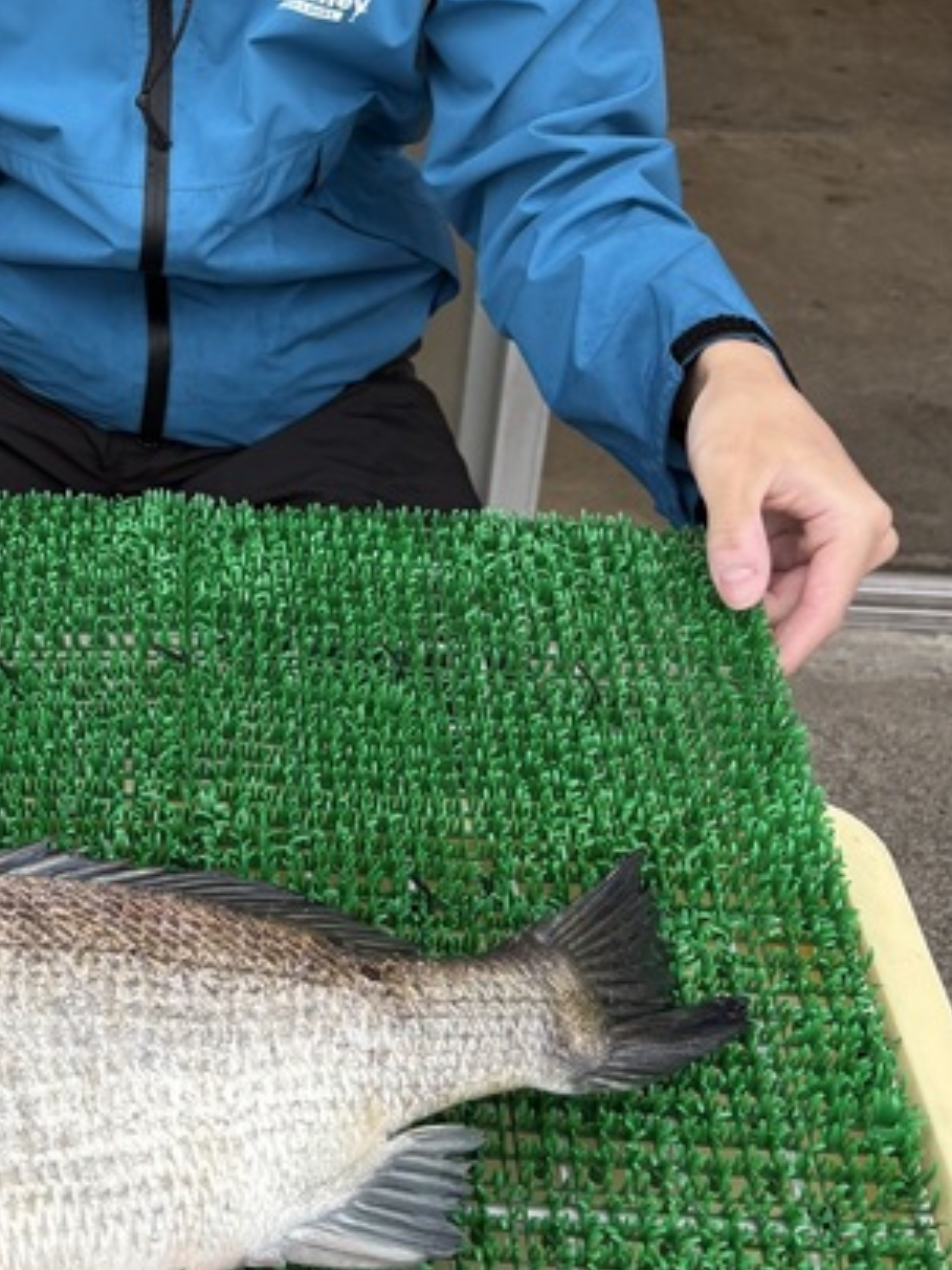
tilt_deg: -24.6
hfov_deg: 25.3
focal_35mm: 55
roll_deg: +0.4
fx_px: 2017
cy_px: 217
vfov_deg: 33.7
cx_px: 3
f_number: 1.6
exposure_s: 1/121
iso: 40
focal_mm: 5.96
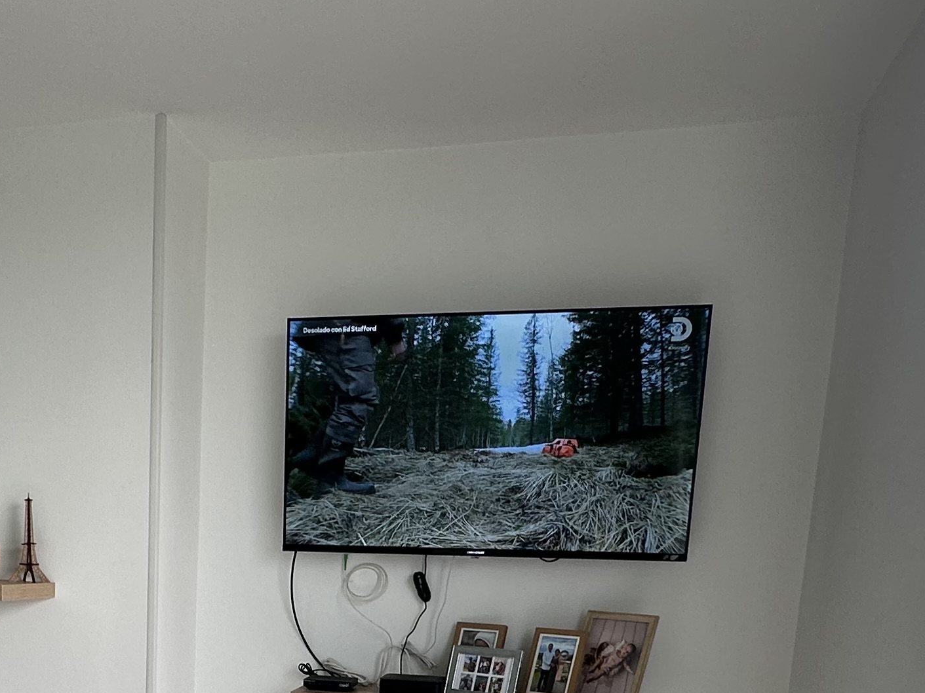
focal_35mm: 40
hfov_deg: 45.5
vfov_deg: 32.2
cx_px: 254
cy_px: 743
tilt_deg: -10.1
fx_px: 1069
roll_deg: -2.0
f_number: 2.2
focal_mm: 2.22
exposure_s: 1/99
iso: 50
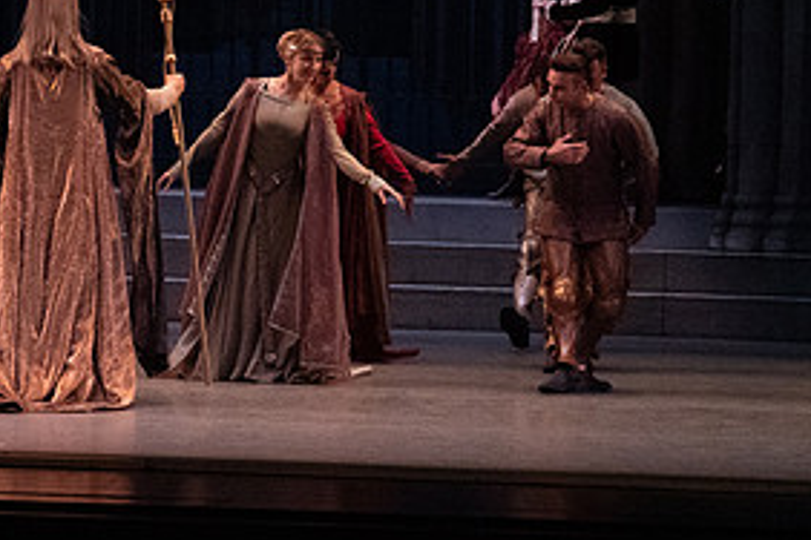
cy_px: 13
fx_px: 5519
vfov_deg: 5.6
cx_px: 112
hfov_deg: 8.4
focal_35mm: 245
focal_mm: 119
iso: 20000
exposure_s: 1/320
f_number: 10
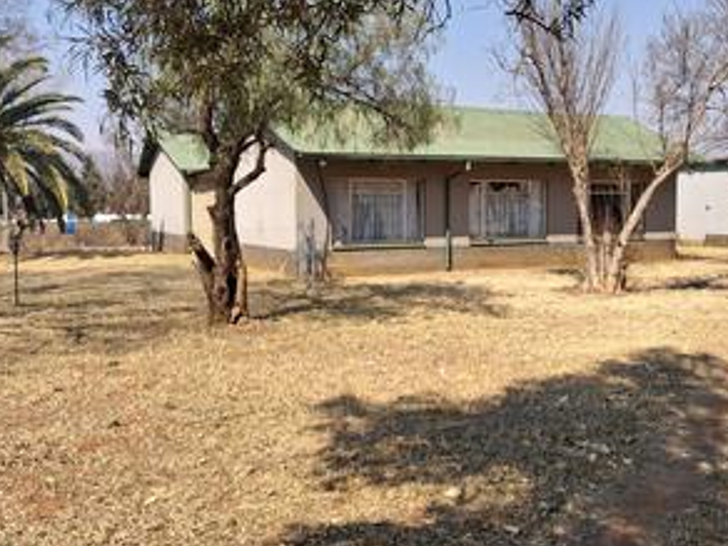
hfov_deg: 50.0
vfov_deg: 38.6
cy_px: 249
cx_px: 406
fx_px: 778
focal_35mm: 37
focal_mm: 4
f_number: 1.8
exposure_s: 1/339
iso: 20
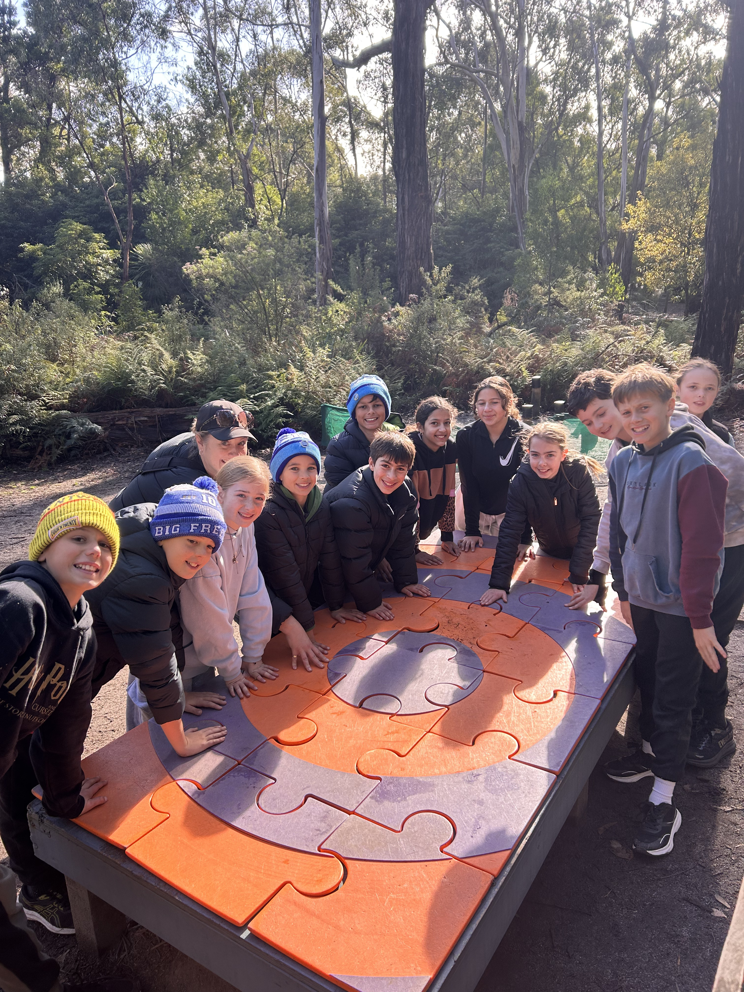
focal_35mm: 26
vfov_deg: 67.3
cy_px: 496
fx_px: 745
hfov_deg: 53.1
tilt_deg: -17.9
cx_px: 372
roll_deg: -1.3
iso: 50
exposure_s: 1/544
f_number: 1.5
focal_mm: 5.7
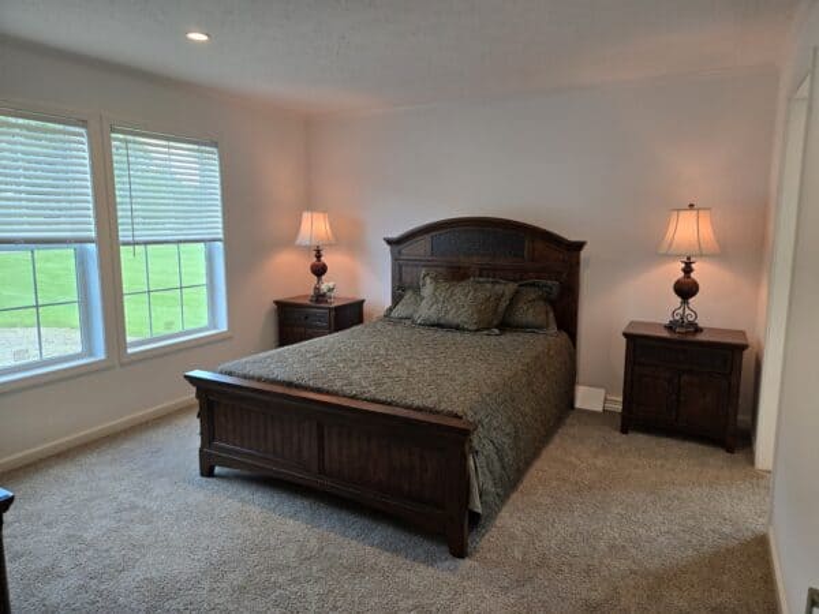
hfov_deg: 73.9
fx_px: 544
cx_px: 410
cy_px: 307
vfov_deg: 58.9
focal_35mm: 23
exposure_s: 1/120
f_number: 1.8
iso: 80
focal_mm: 5.4
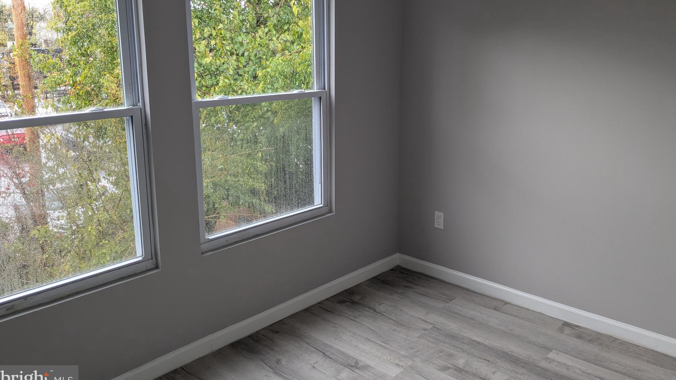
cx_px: 339
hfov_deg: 64.3
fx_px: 538
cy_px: 135
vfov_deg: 38.6
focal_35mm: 30
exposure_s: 1/120
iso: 51
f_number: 1.73
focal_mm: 4.38
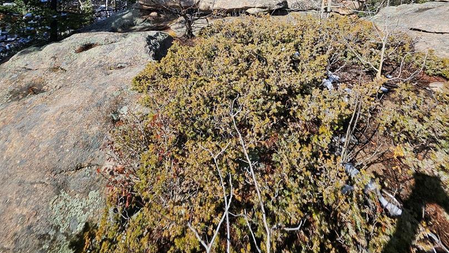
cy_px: -12
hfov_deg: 89.6
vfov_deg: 46.5
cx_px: 225
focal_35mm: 19
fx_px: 226
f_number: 2.2
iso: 32
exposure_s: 1/1163
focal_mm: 1.74
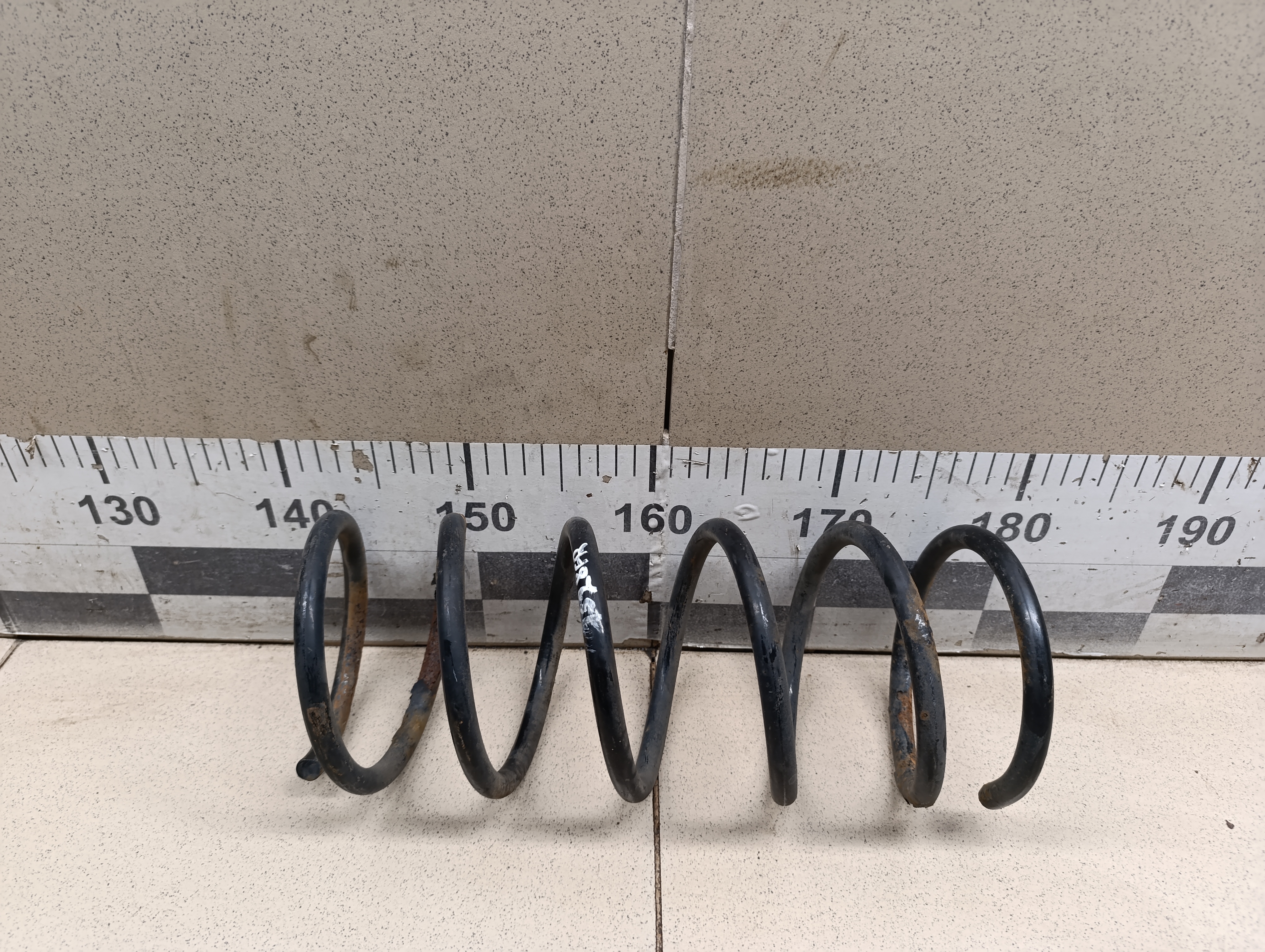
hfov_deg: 73.8
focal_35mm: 23
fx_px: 842
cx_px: 632
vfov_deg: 59.0
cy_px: 476
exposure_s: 1/100
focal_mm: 6.14
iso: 500
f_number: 1.6
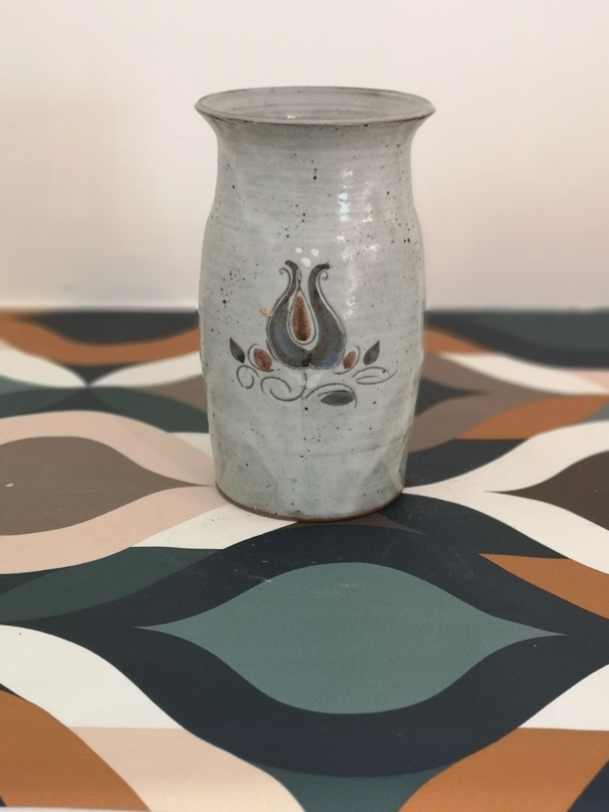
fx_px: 1267
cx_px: 304
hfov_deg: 27.0
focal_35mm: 54
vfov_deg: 35.5
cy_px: 406
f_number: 4
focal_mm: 5.58
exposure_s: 1/33.3
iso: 320
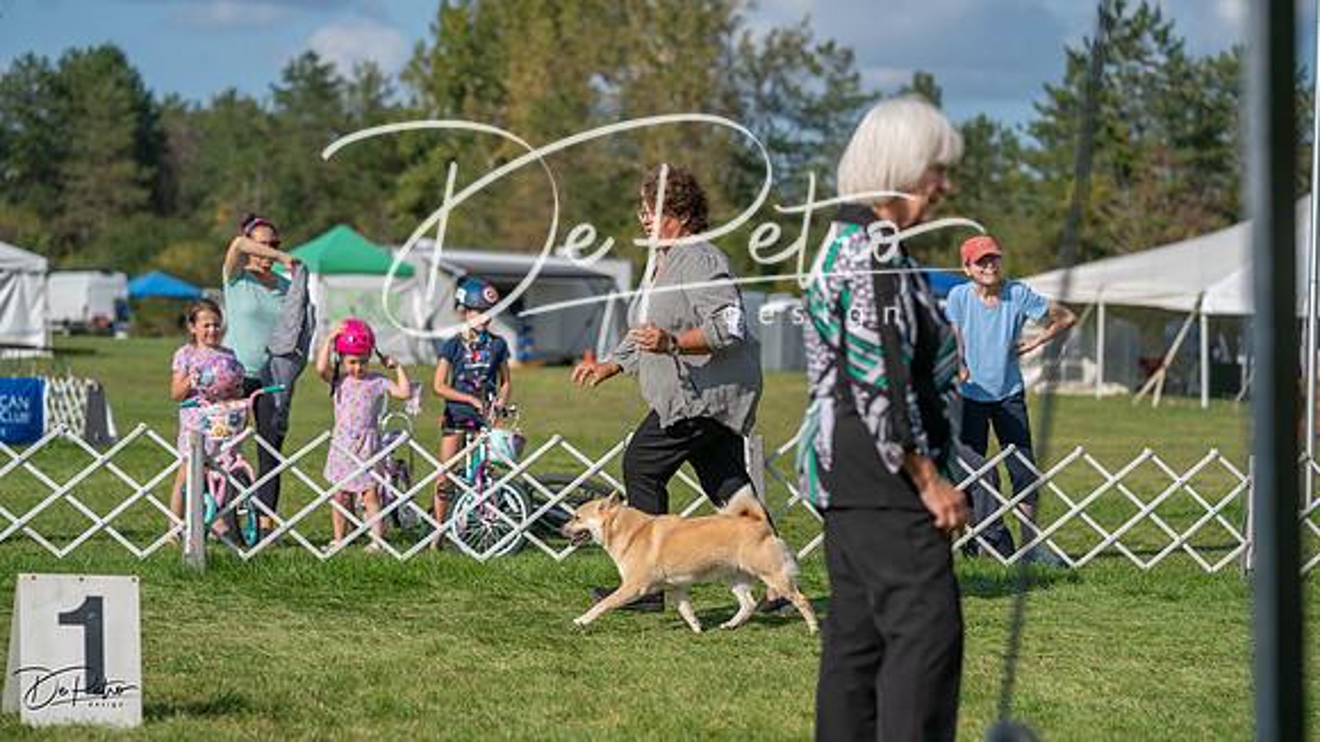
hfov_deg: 17.2
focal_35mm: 125
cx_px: 660
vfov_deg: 9.7
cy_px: 371
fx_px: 4362
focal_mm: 119
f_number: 4
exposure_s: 1/1250
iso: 100
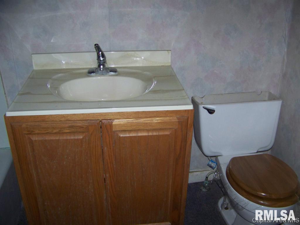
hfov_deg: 51.4
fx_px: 312
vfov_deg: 39.7
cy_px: 112
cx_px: 150
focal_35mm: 36
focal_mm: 5.85
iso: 200
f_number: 2.8
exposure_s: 1/30
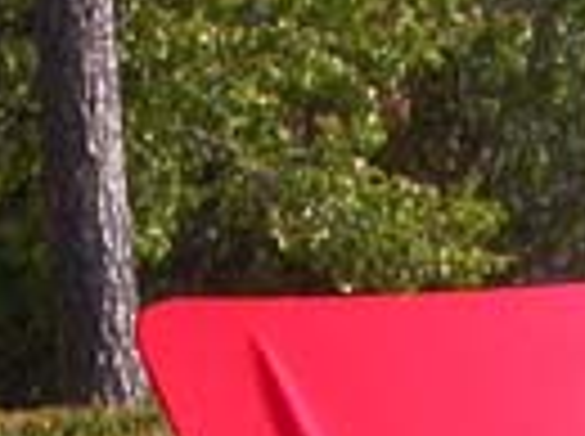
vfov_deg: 6.0
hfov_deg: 8.5
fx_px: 3947
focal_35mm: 234
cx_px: 135
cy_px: 1160
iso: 100
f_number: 6.7
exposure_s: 1/273
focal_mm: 7.85
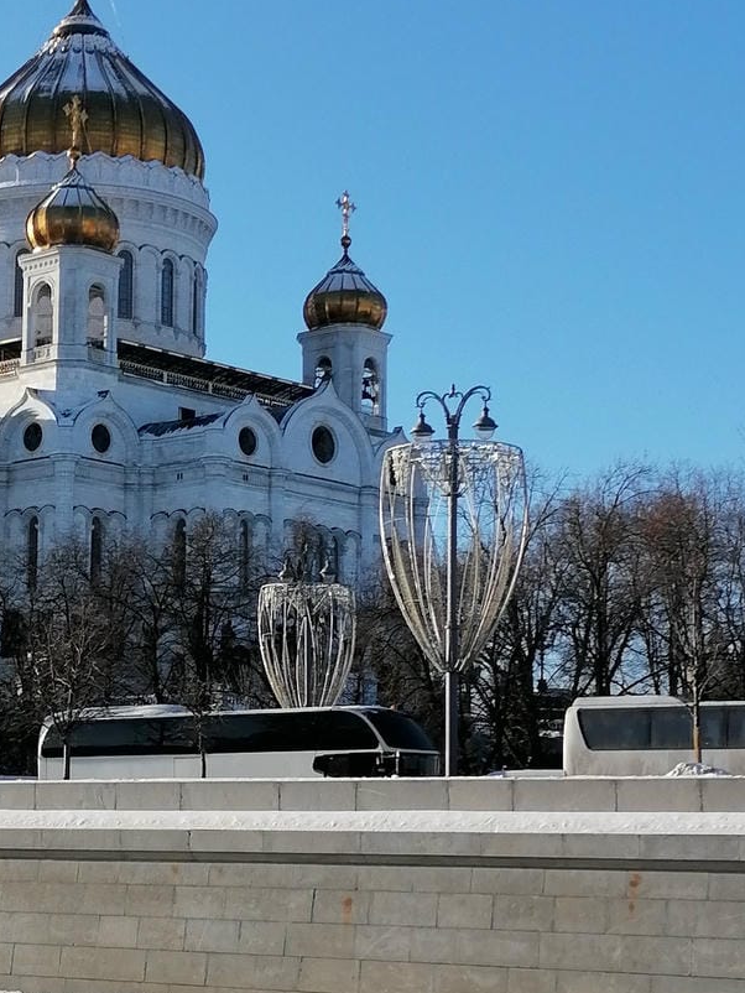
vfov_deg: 24.7
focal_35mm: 79
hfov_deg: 18.4
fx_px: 2266
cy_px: 605
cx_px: 109
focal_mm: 5.4
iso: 50
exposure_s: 1/1364
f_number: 1.8
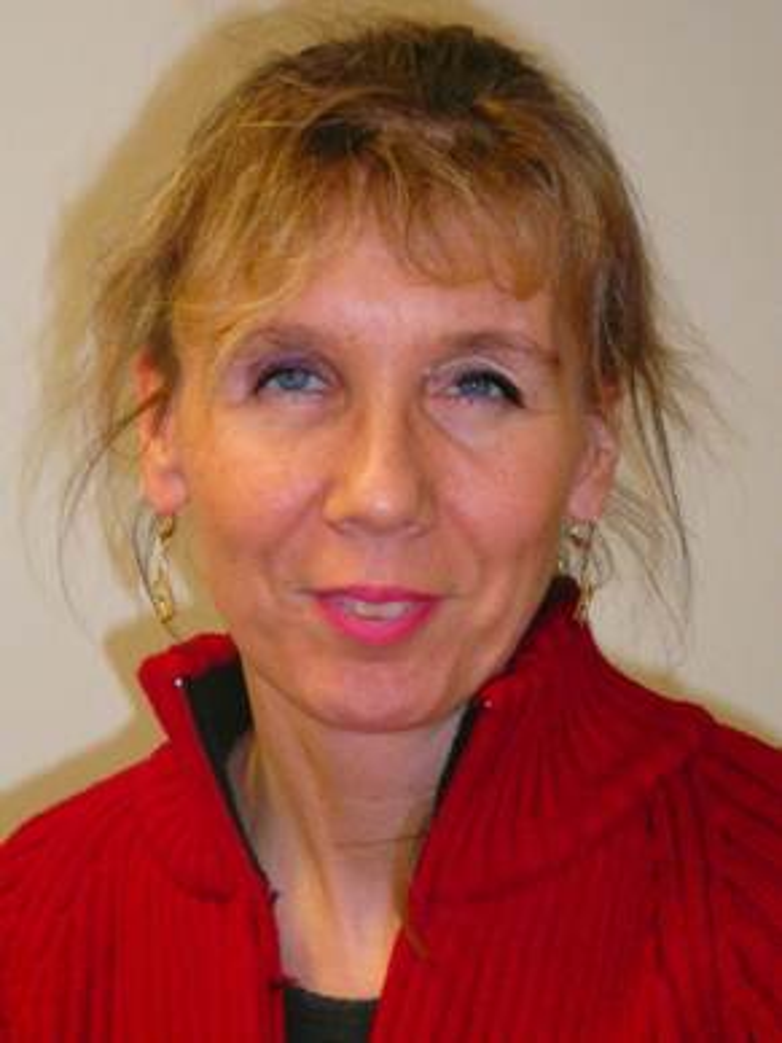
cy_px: 522
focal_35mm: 128
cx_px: 391
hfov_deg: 11.6
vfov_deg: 15.4
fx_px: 3855
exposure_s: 1/30
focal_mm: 19
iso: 400
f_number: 3.9
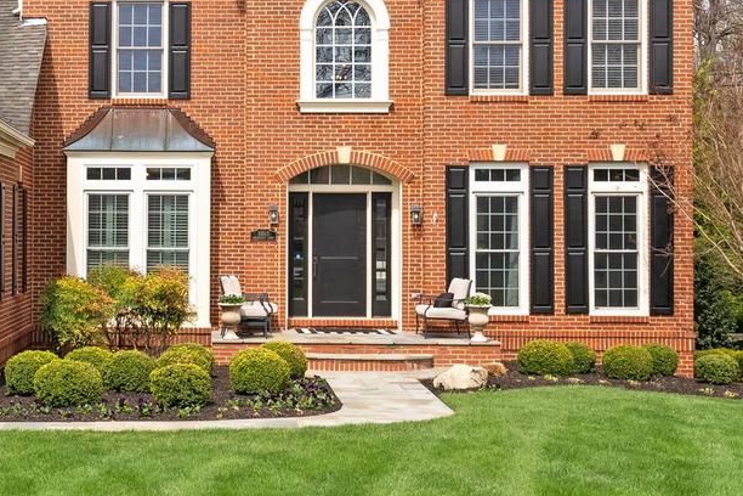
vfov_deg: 18.6
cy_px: 148
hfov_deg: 26.8
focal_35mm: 73
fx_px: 1507
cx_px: 83
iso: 320
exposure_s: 1/500
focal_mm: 31
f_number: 9
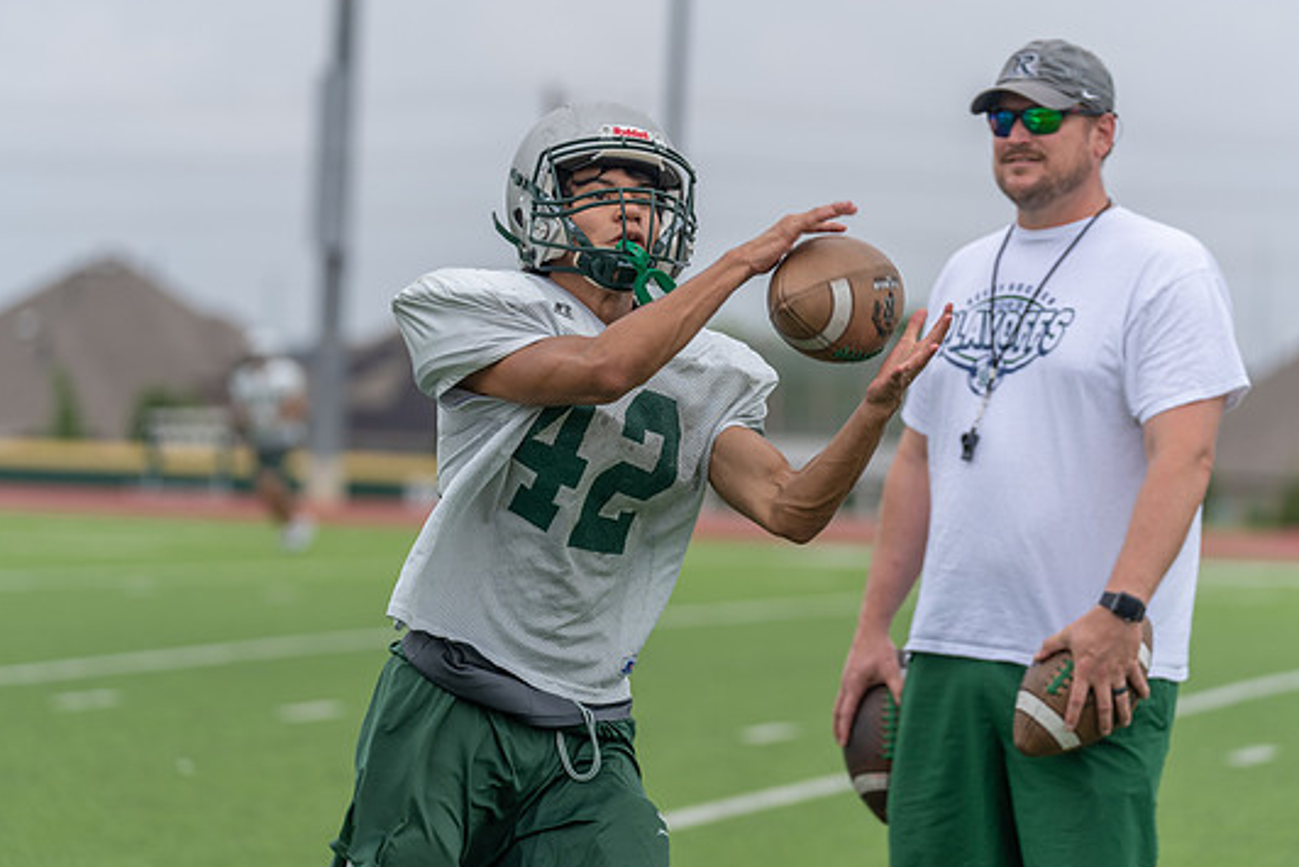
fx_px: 6063
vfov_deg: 8.2
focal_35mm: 168
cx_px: 637
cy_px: 399
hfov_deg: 12.2
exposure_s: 1/1250
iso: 200
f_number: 3.5
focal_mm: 154
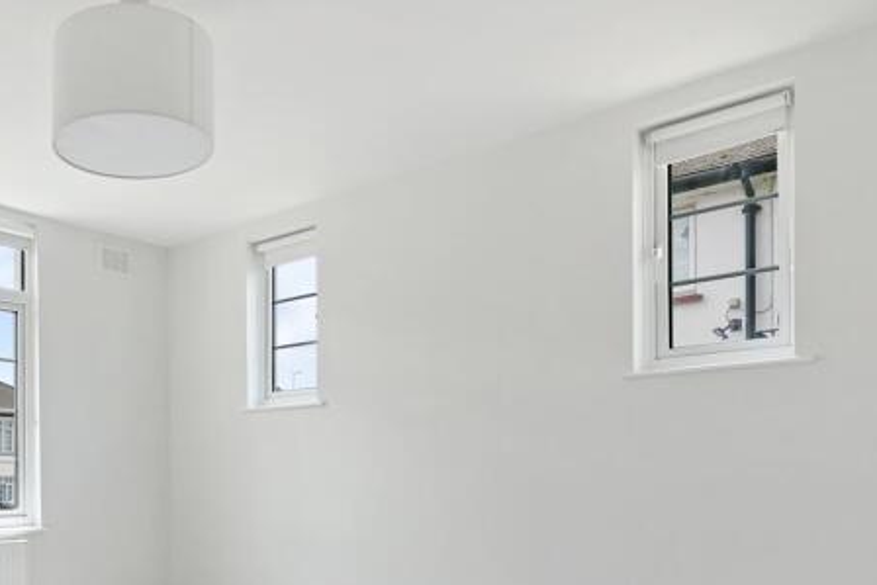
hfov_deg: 54.4
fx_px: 780
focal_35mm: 32
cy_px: 494
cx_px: 168
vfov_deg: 39.0
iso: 250
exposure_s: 1/50
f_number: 9
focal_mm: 14
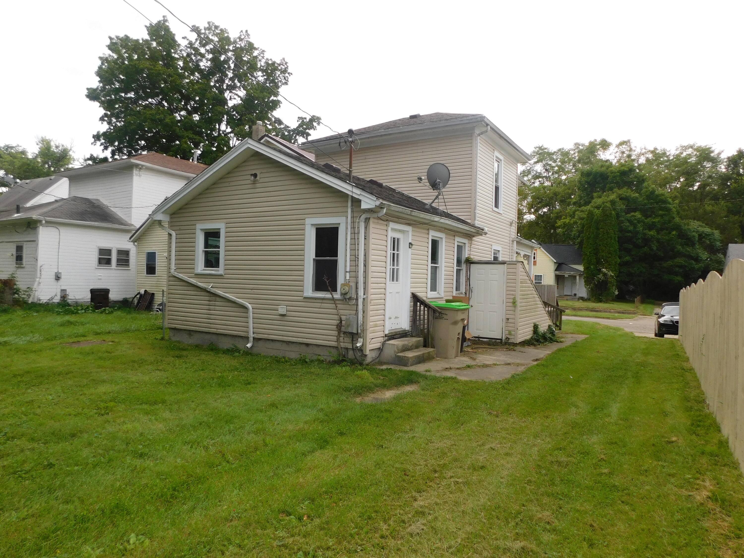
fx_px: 494
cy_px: 279
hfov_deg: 73.9
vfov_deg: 58.9
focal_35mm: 23
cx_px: 372
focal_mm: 4
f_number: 3
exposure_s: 1/500
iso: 125
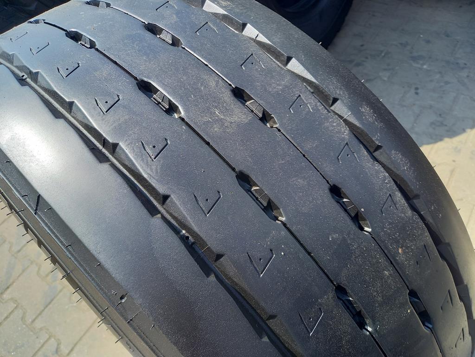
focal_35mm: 25
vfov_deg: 54.9
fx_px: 343
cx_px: 238
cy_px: 178
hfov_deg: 69.4
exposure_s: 1/230
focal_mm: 4.65
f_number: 1.8
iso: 50
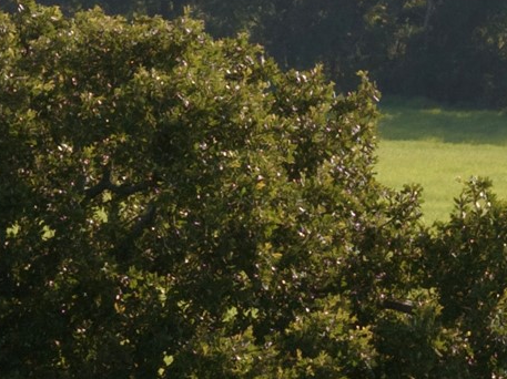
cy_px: 468
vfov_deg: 2.0
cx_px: 445
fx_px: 10888
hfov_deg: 2.7
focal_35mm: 744
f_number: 3.4
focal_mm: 30.71
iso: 100
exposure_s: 1/30
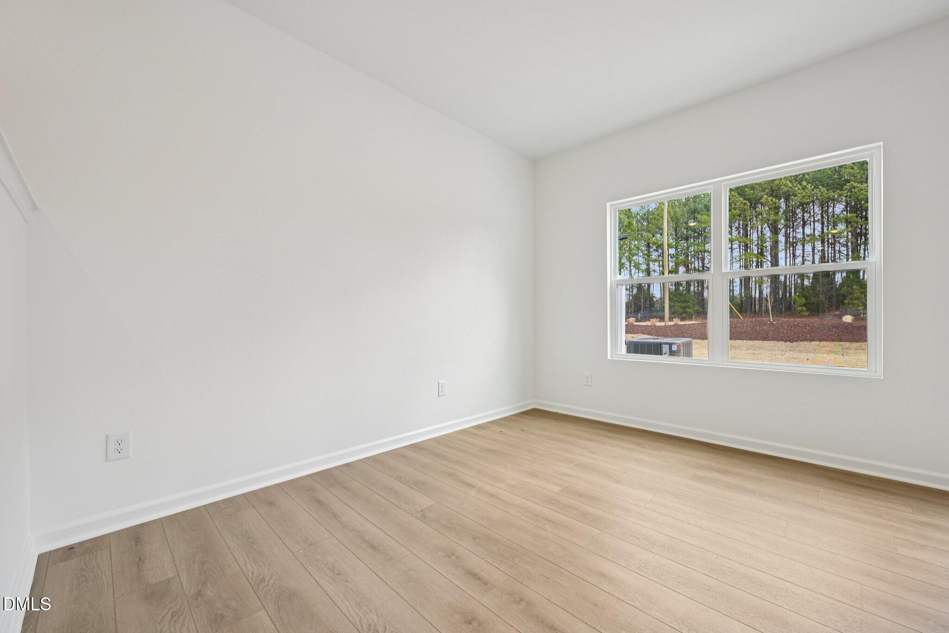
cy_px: 316
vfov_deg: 81.2
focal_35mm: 14
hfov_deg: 104.3
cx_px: 474
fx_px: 369
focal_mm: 14
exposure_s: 1/25
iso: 100
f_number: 8
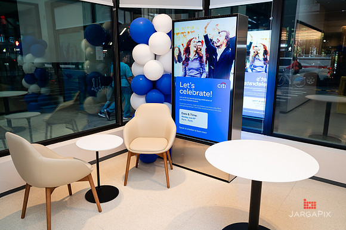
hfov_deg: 67.3
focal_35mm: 27
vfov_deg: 47.8
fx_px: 260
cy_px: 115
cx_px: 174
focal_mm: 25.5
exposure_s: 1/160
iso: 400
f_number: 3.2
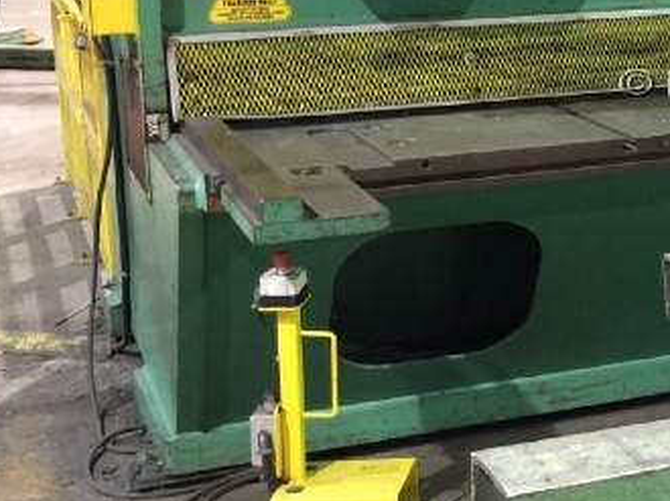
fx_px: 1702
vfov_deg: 16.7
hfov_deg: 20.9
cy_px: 136
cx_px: 778
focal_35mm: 88
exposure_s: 1/4
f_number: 2.2
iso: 64
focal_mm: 4.15
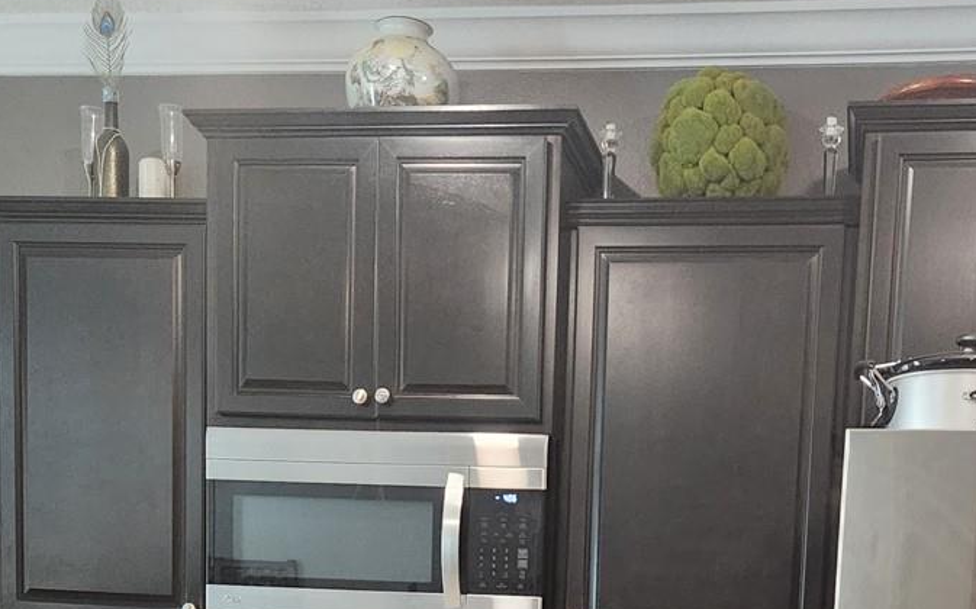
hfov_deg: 34.9
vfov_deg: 20.0
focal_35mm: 58
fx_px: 1542
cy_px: 848
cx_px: 612
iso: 1000
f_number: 1.8
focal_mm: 5.4
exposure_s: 1/120
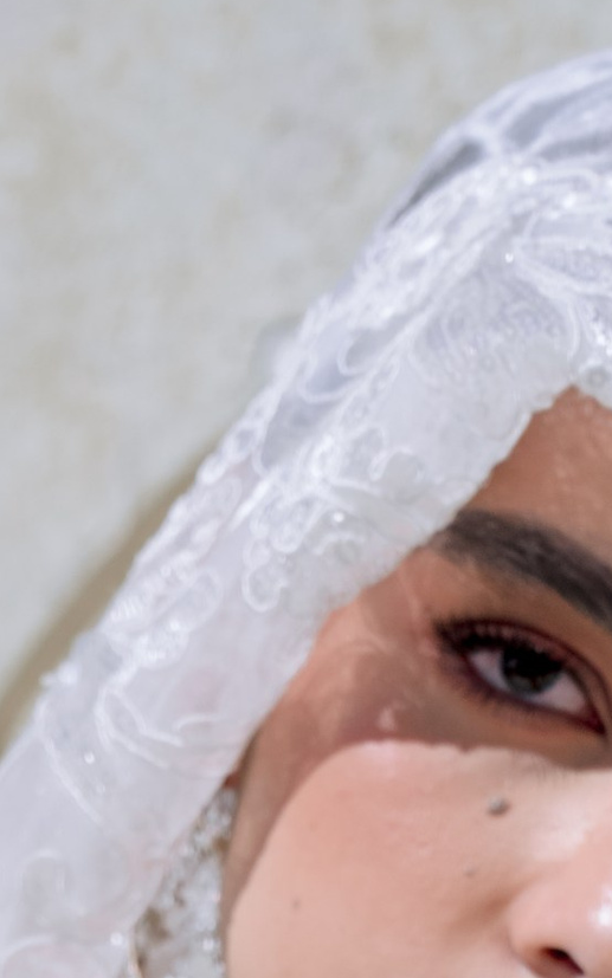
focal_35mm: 213
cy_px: 1174
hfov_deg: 6.2
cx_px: 236
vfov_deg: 9.7
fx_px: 5683
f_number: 7.1
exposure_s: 1/640
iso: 80
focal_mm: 45
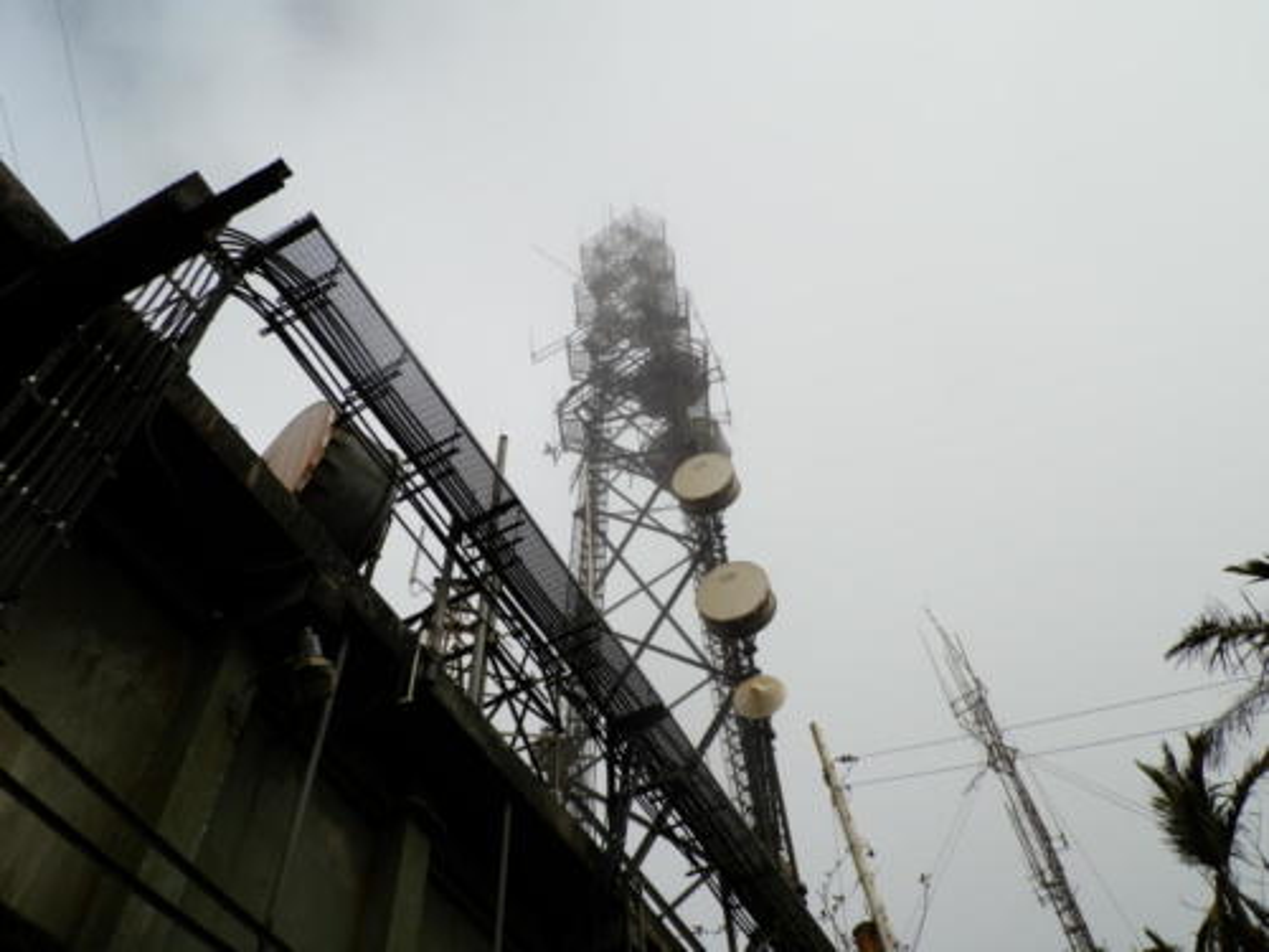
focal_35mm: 28
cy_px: 476
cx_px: 634
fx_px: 1026
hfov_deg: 63.4
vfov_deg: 49.7
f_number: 7.3
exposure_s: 1/800
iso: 80
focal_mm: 5
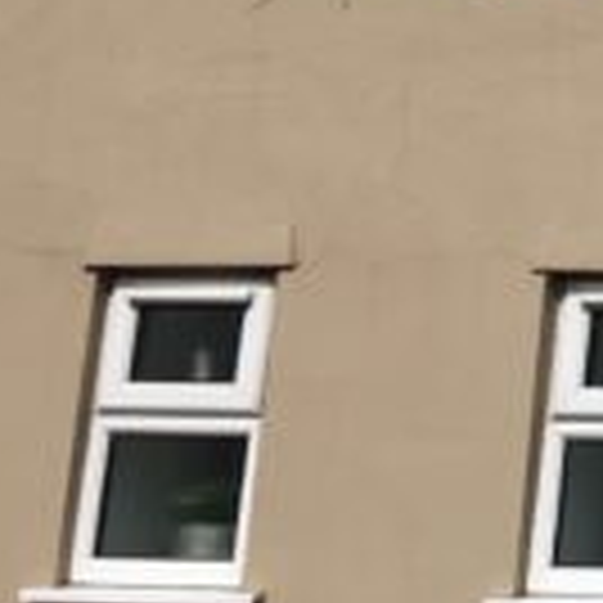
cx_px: 1321
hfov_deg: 12.4
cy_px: -99
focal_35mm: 118
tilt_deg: +14.9
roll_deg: -0.6
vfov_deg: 14.4
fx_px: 2326
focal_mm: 4.15
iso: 25
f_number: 2.2
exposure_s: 1/7692
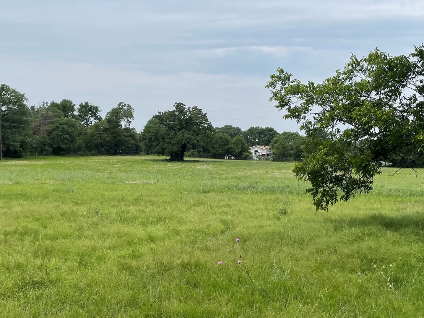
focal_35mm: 48
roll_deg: -0.8
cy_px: 176
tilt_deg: -0.6
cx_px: 175
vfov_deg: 30.2
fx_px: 588
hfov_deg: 39.5
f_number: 1.6
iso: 32
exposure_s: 1/4651
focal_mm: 4.2
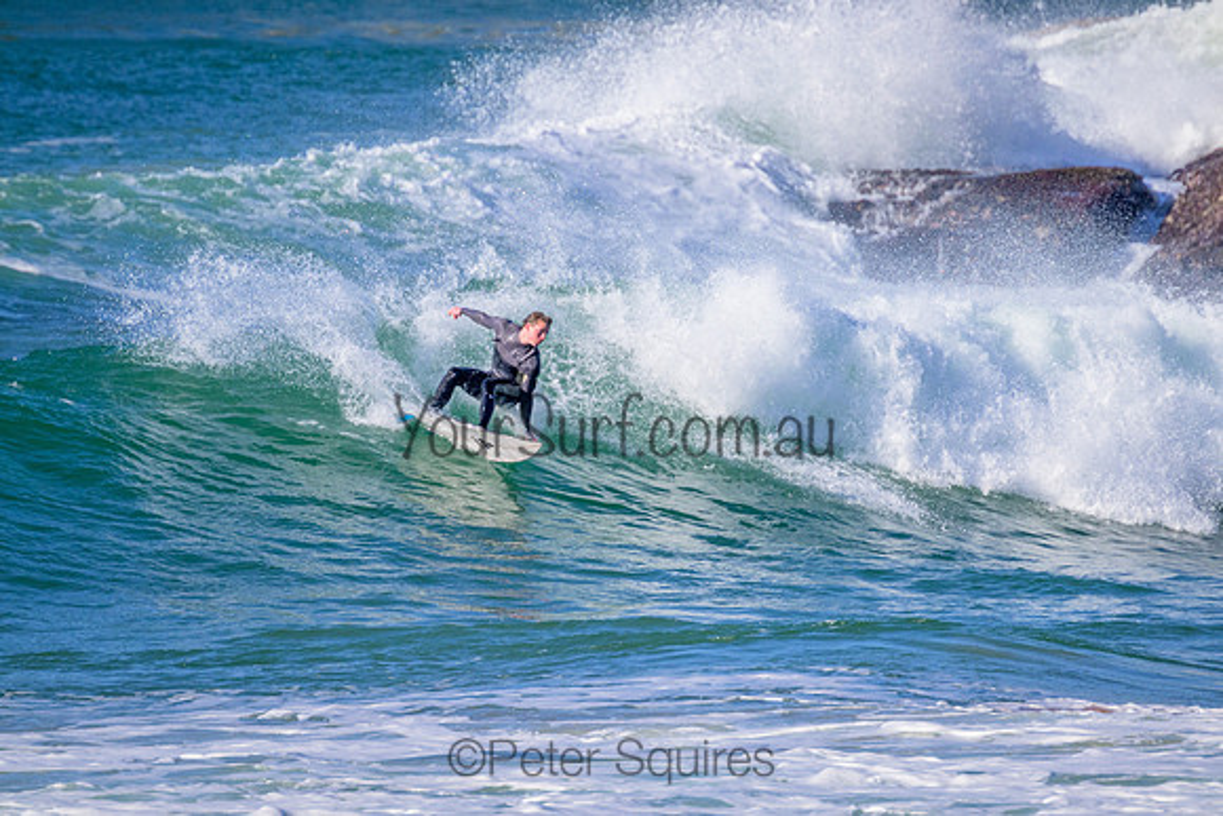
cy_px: 408
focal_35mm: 800
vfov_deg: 1.7
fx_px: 27183
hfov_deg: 2.6
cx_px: 612
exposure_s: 1/2000
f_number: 11
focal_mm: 800
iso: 1400
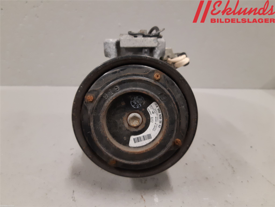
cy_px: 104
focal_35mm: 26
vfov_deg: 53.1
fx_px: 207
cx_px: 138
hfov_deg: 67.3
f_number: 1.7
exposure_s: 1/50
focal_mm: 3.93
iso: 200
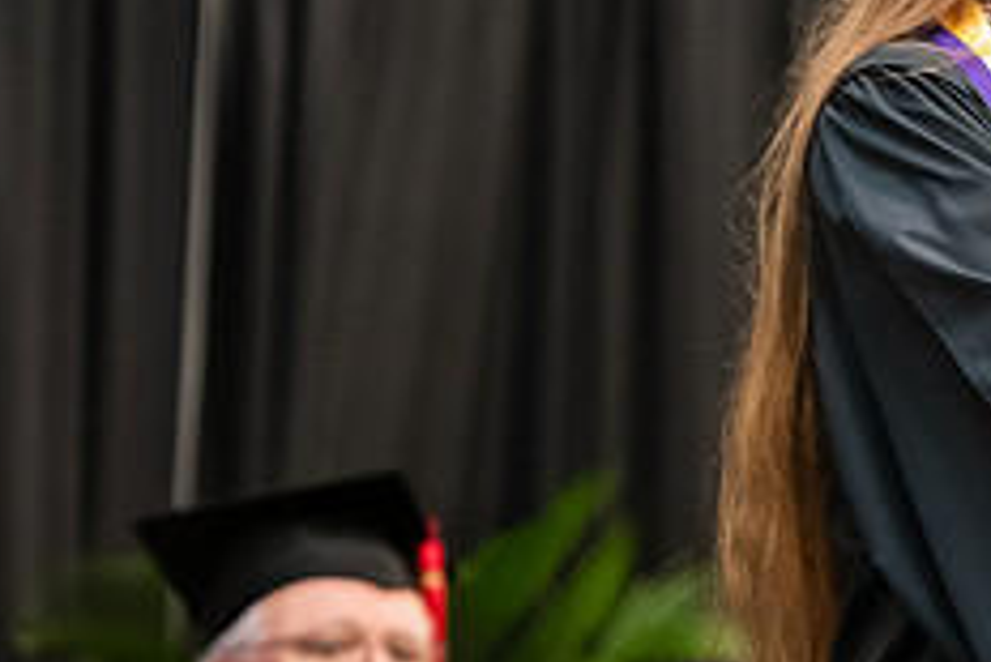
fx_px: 8952
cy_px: -36
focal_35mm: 325
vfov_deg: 4.2
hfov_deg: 6.3
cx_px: 1170
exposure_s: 1/200
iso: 3200
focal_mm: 130
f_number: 3.5
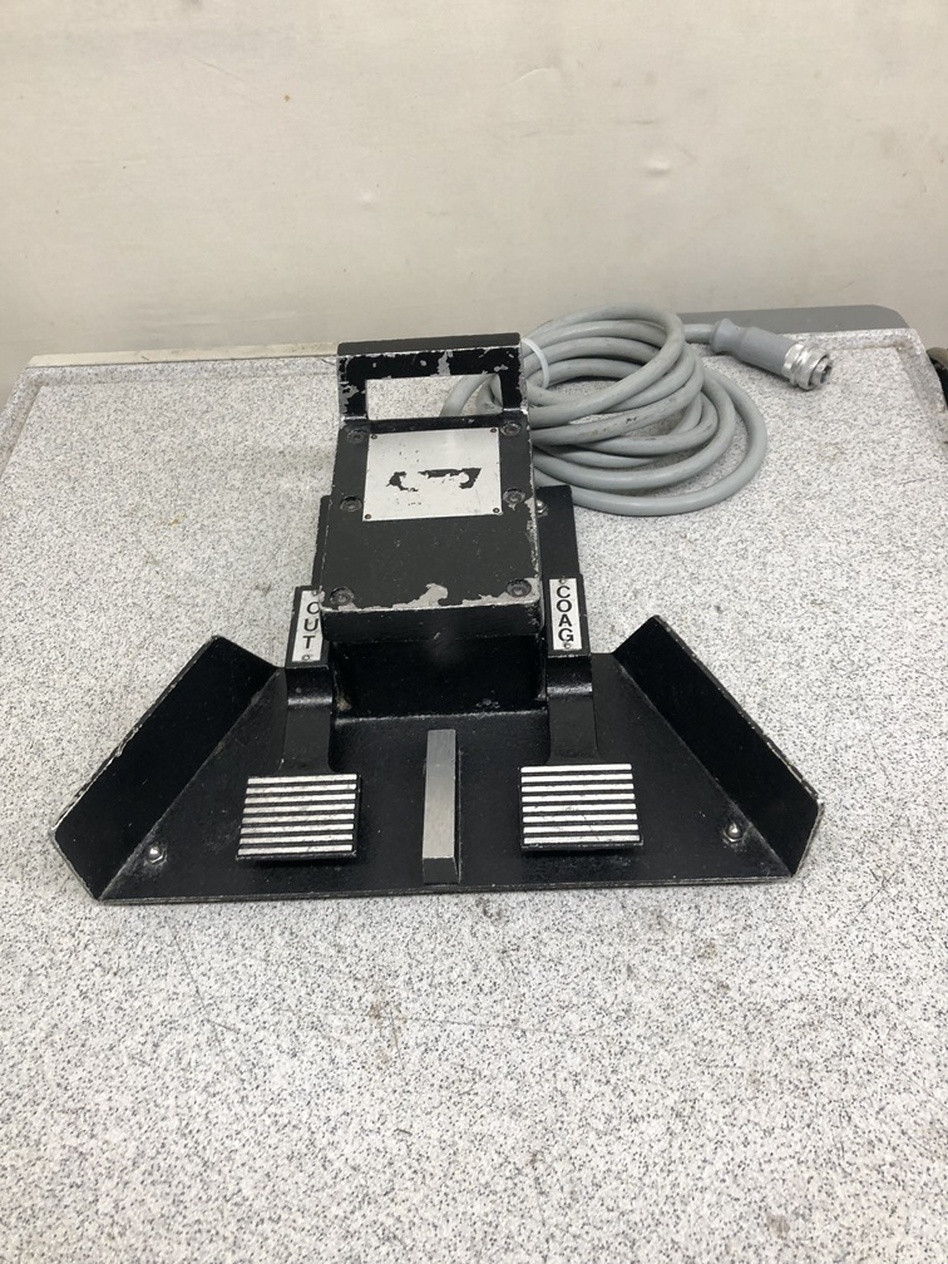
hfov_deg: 49.7
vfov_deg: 63.4
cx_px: 474
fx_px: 1022
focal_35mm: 28
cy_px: 632
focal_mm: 3.99
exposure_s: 1/30
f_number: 1.8
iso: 25
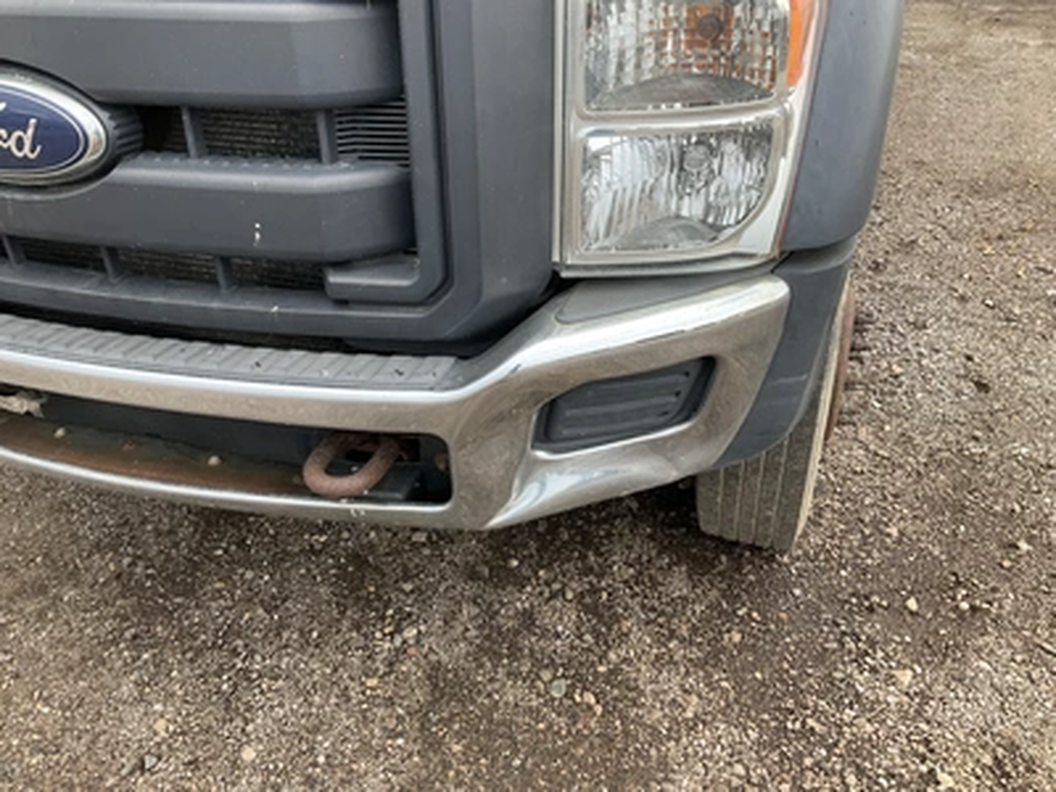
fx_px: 885
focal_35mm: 29
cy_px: 396
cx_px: 528
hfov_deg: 61.7
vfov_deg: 48.2
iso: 20
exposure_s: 1/122
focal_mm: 3
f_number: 1.8
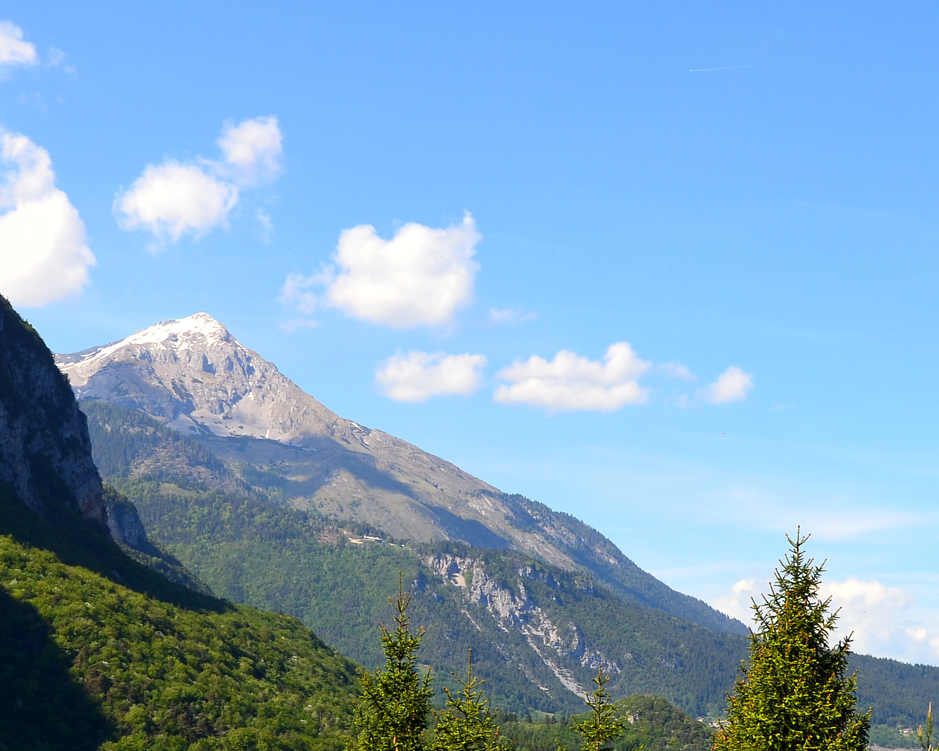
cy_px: 570
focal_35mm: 75
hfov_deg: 25.4
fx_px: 2084
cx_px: 517
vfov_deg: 20.3
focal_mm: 26
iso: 200
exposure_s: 1/250
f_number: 10
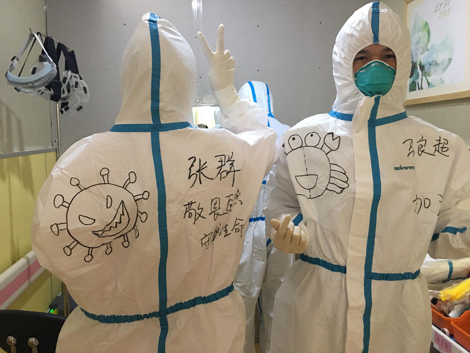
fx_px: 394
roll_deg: +1.5
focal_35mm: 29
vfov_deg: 48.2
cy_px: 176
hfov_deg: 61.7
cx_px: 235
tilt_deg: -4.7
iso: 100
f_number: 2.2
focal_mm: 4.15
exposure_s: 1/17
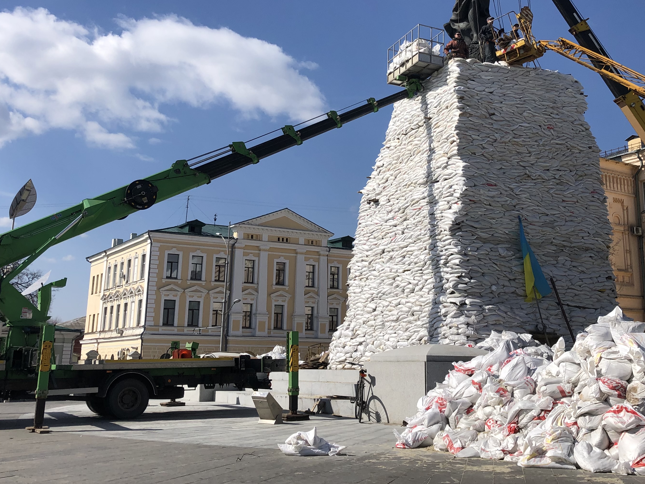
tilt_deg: +14.4
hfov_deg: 44.7
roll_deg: -0.6
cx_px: 362
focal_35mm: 42
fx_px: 783
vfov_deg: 34.1
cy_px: 163
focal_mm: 3.99
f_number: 1.8
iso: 20
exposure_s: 1/3436
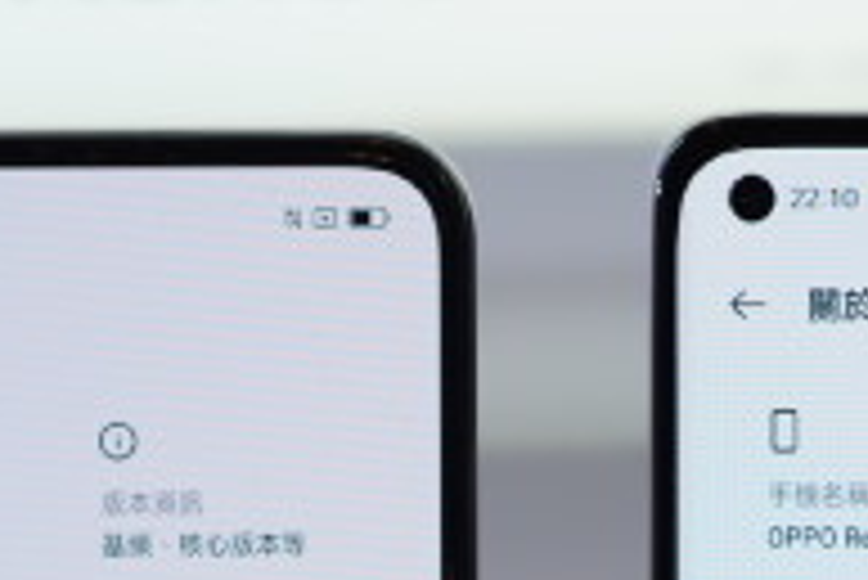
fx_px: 4488
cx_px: 632
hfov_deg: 11.0
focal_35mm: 186
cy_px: 1077
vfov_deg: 7.2
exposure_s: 1/60
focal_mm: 50
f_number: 4.5
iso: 200
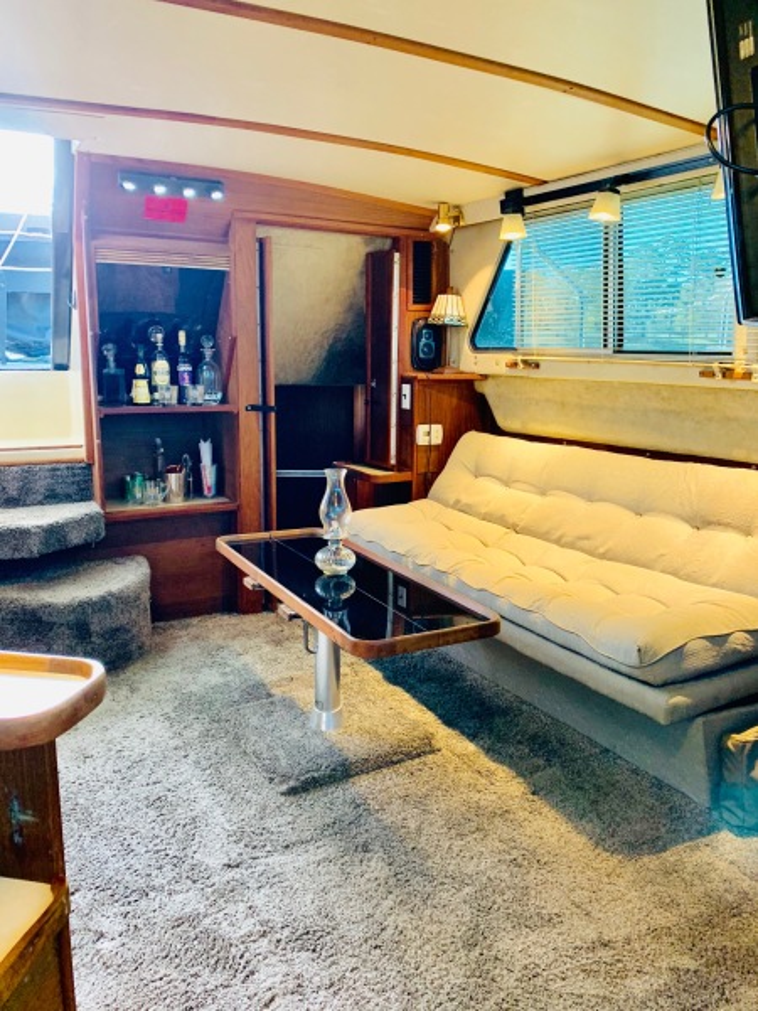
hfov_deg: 53.1
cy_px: 506
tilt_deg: -11.4
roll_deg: -1.6
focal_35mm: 26
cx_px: 379
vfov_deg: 67.3
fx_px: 759
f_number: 1.8
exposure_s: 1/60
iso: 250
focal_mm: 4.25
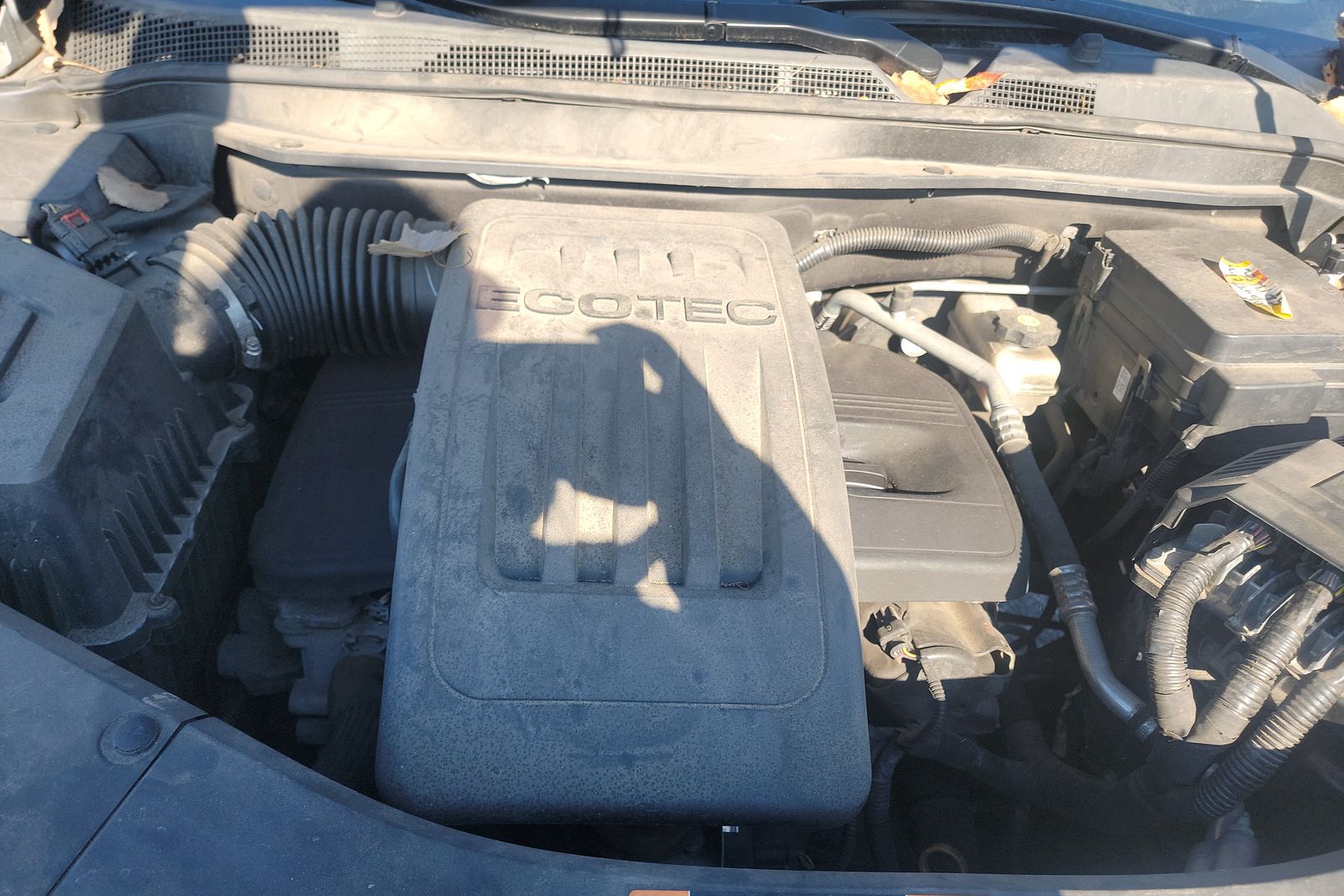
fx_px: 933
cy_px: 499
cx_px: 672
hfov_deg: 71.5
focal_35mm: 25
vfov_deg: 51.2
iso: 50
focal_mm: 6.7
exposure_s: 1/149
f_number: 1.8
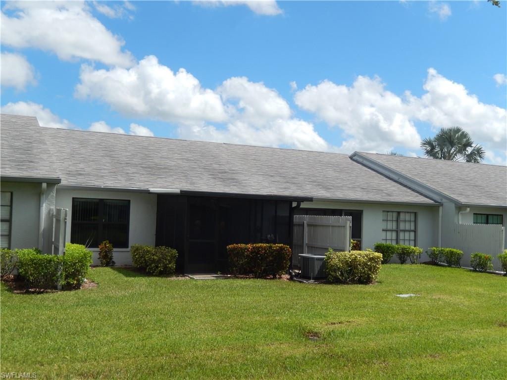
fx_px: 601
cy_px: 190
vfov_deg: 35.1
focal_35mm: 41
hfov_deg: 45.8
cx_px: 254
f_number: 4.2
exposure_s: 1/1250
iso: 125
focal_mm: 7.3
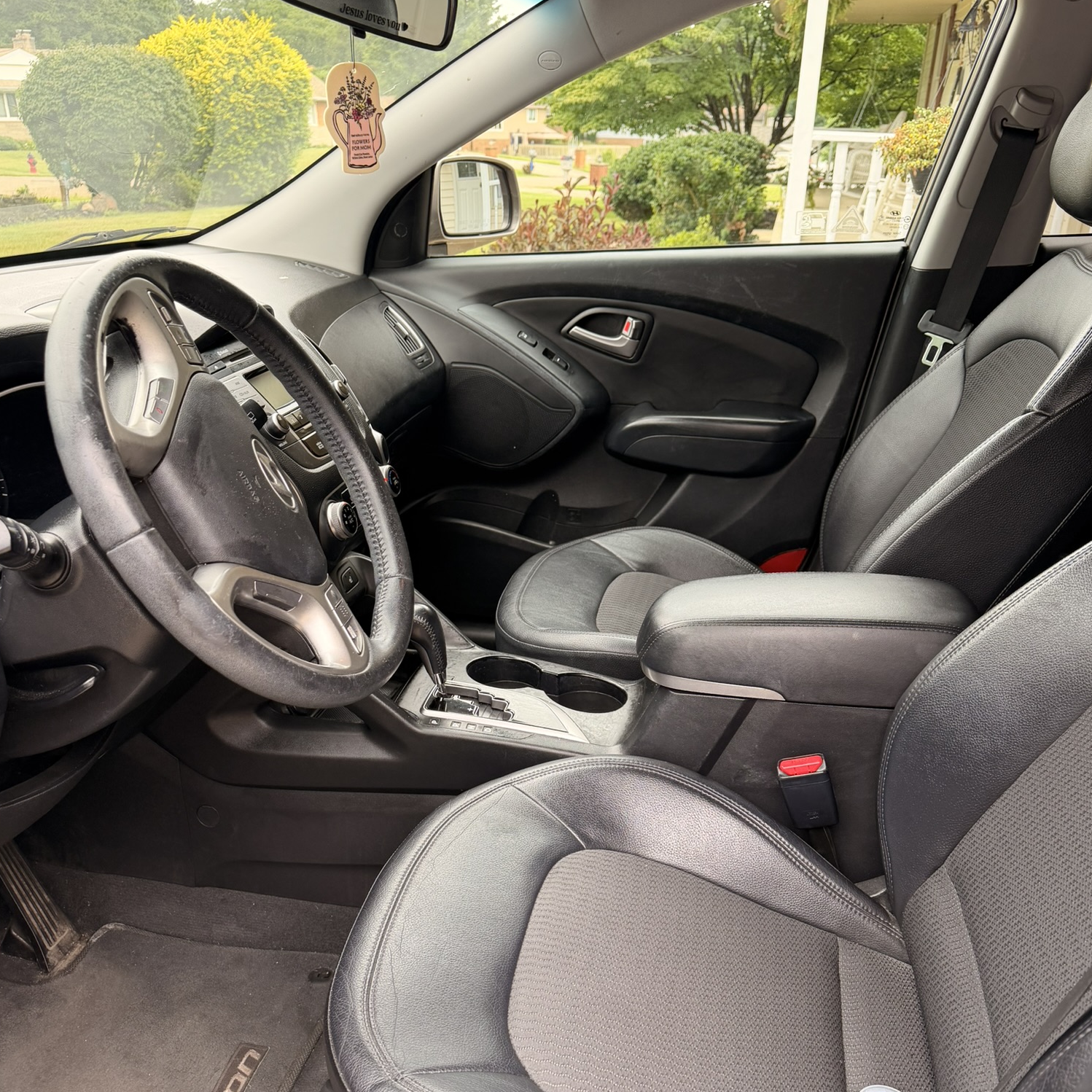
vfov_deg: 55.3
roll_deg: -0.7
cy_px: 637
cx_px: 537
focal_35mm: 29
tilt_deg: -26.0
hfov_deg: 55.6
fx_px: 1035
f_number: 1.78
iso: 125
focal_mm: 6.76
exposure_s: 1/121
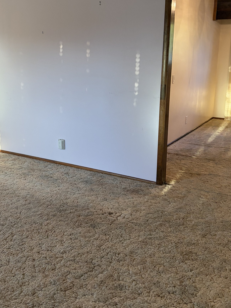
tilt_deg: -14.9
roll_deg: -0.7
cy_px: 137
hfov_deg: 33.5
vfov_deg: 43.8
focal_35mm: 43
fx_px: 383
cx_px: 94
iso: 200
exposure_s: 1/120
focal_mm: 5.96
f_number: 1.6
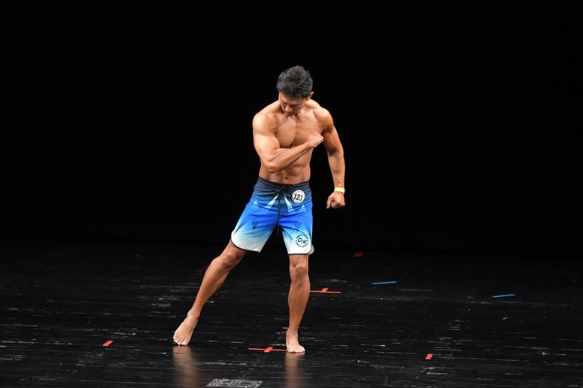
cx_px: 292
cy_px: 194
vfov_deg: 5.1
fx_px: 4370
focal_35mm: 270
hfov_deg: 7.6
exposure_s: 1/400
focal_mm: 180
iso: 3200
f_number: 5.6
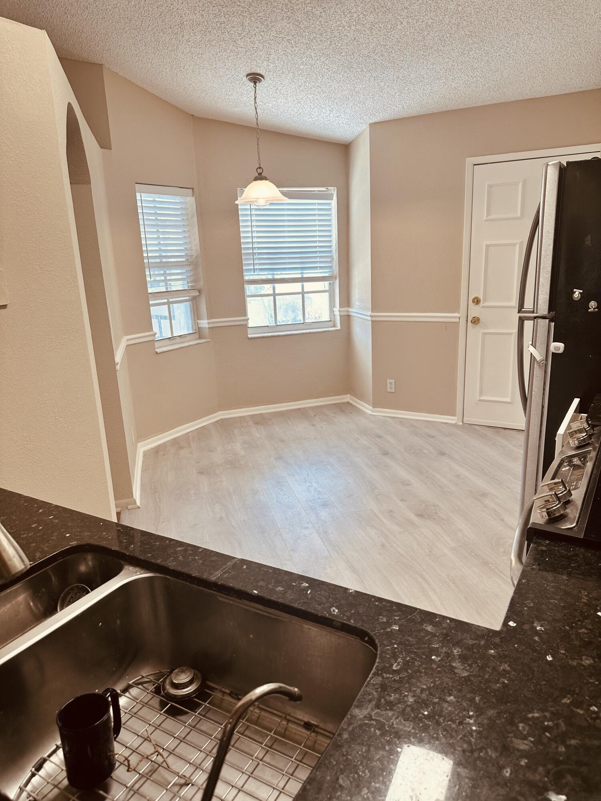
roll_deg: +1.2
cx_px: 300
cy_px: 400
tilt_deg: -15.1
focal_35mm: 24
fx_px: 556
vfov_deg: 71.6
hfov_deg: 56.8
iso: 100
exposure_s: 1/120
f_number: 1.78
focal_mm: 6.86
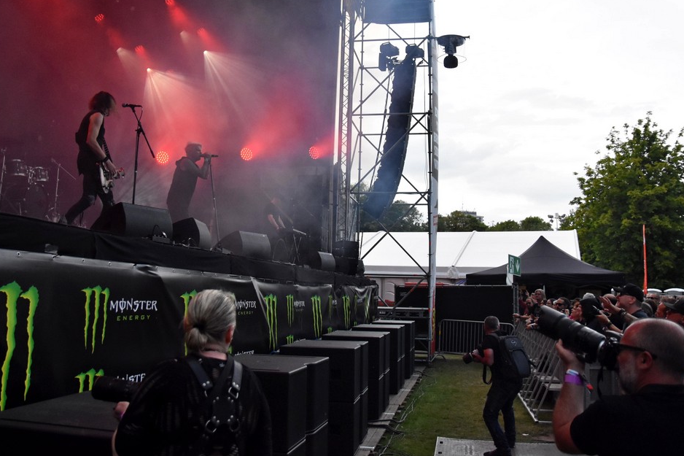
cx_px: 346
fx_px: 620
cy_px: 177
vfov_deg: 40.1
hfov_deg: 57.8
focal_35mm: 33
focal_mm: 17
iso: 2000
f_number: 2.8
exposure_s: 1/8000
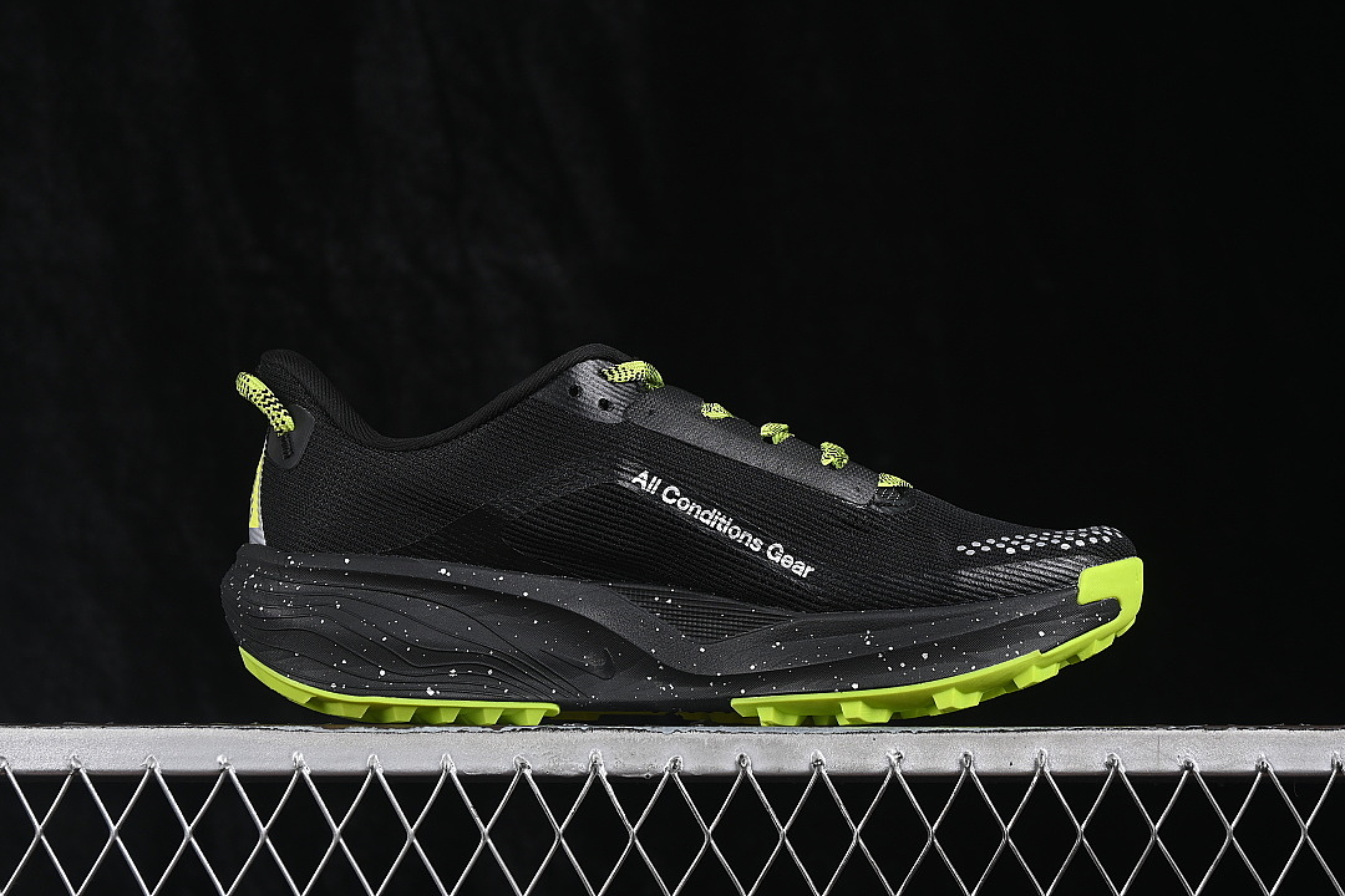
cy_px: 448
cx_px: 672
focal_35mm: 75
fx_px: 2802
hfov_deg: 27.0
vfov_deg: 18.2
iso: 160
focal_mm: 50
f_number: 6.3
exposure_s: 1/60
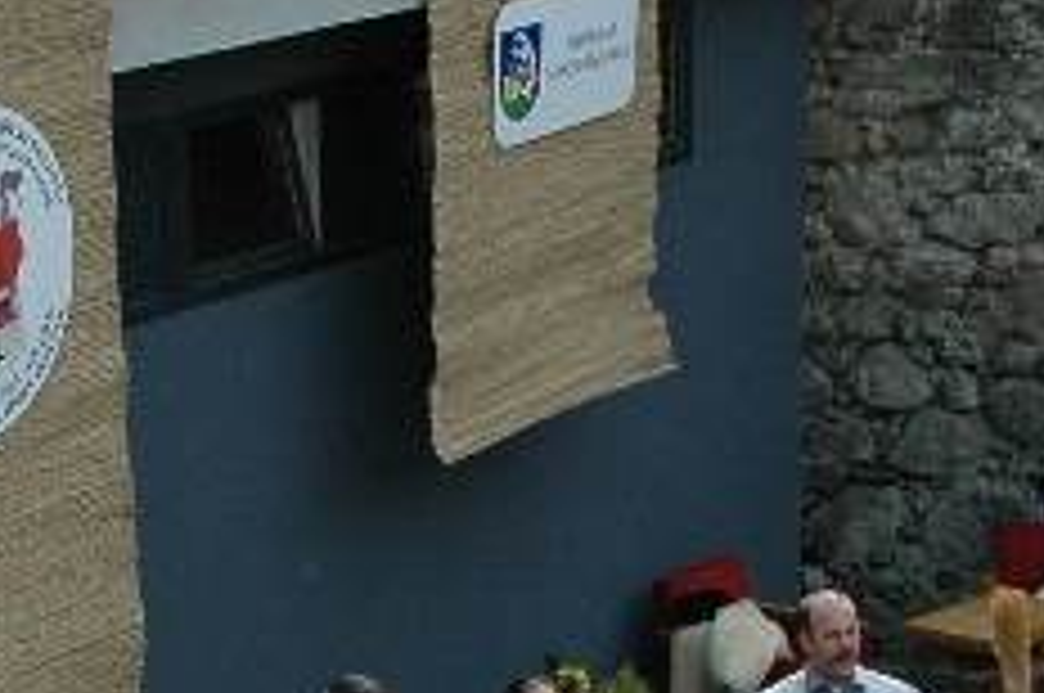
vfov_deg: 8.3
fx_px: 4605
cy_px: 1303
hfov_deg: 12.9
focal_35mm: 159
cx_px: 184
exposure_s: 1/800
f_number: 8
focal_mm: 24
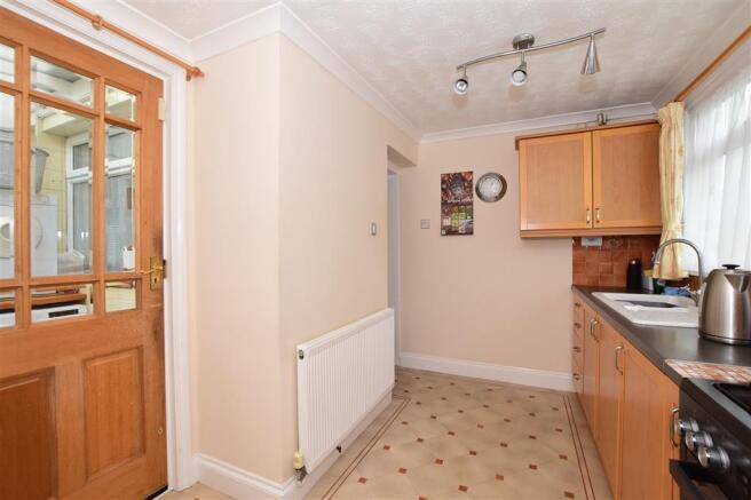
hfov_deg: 100.4
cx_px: 376
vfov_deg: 77.3
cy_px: 250
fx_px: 313
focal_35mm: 15
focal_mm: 10
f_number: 7.1
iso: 400
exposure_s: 1/60
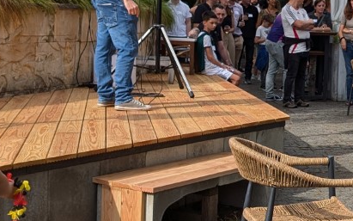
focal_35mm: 89
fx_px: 856
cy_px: 74
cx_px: 328
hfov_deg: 22.6
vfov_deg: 14.7
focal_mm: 6.9
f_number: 1.68
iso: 20
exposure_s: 1/673
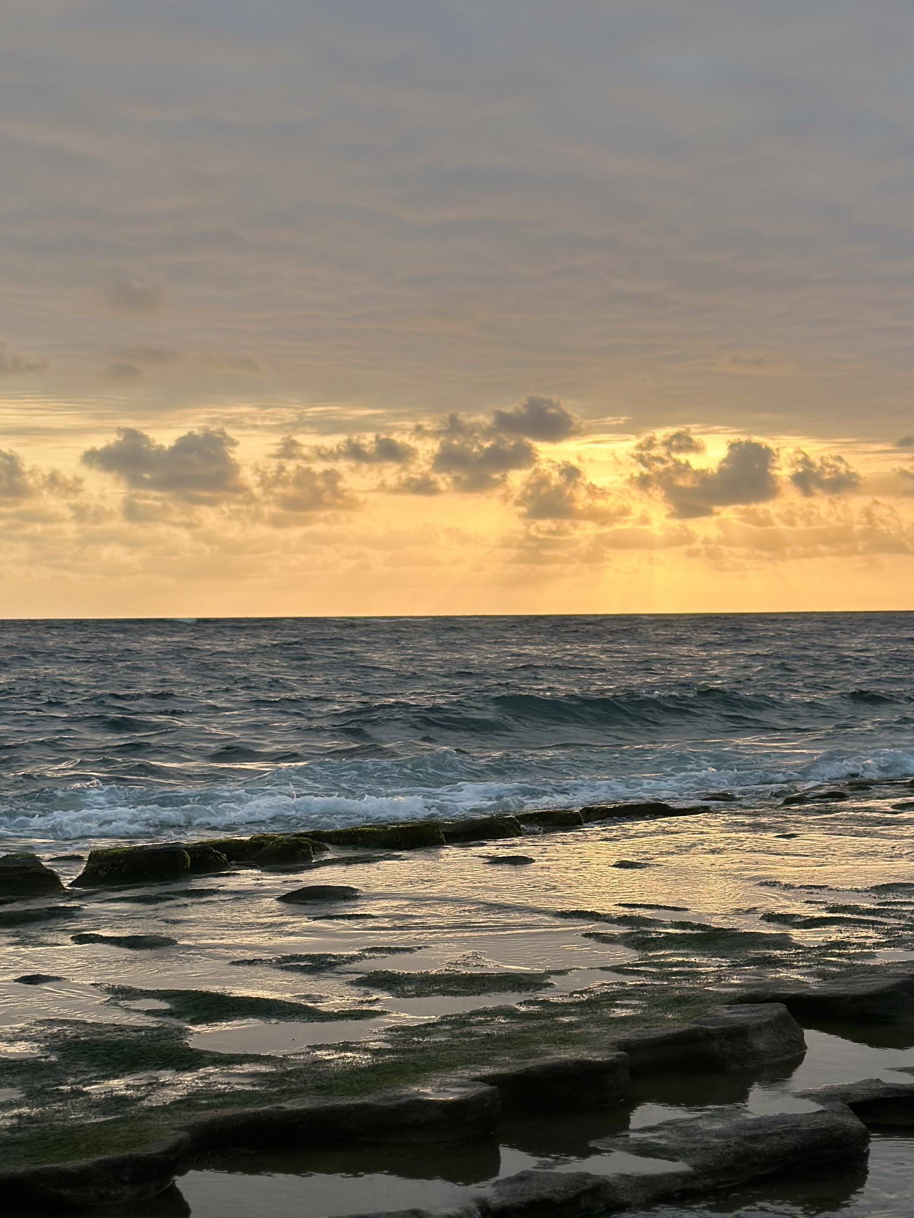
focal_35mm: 68
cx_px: 493
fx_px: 2394
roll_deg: +0.4
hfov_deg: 21.6
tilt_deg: -3.1
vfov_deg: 28.5
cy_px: 758
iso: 80
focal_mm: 6.86
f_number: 1.78
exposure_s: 1/1916
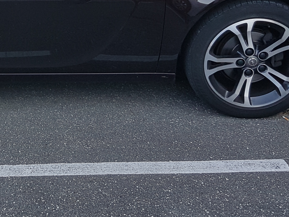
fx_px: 551
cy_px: 7
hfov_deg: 28.3
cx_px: 32
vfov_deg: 21.6
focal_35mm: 66
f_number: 1.7
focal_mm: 4.2
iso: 40
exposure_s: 1/336
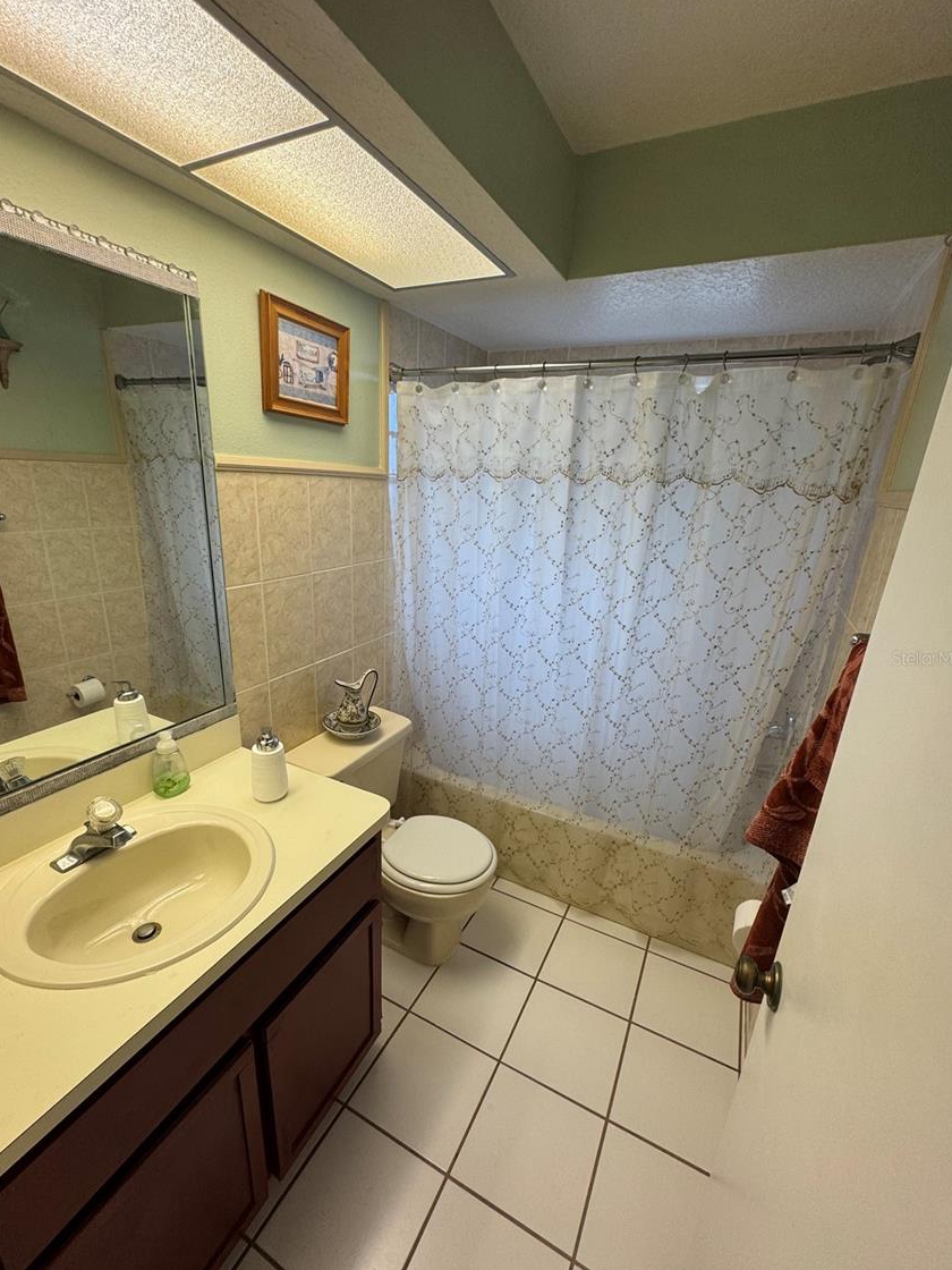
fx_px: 550
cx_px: 462
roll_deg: -1.9
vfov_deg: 98.1
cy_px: 658
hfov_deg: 81.7
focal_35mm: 15
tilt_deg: -17.5
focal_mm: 2.22
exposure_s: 1/120
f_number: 2.2
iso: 100
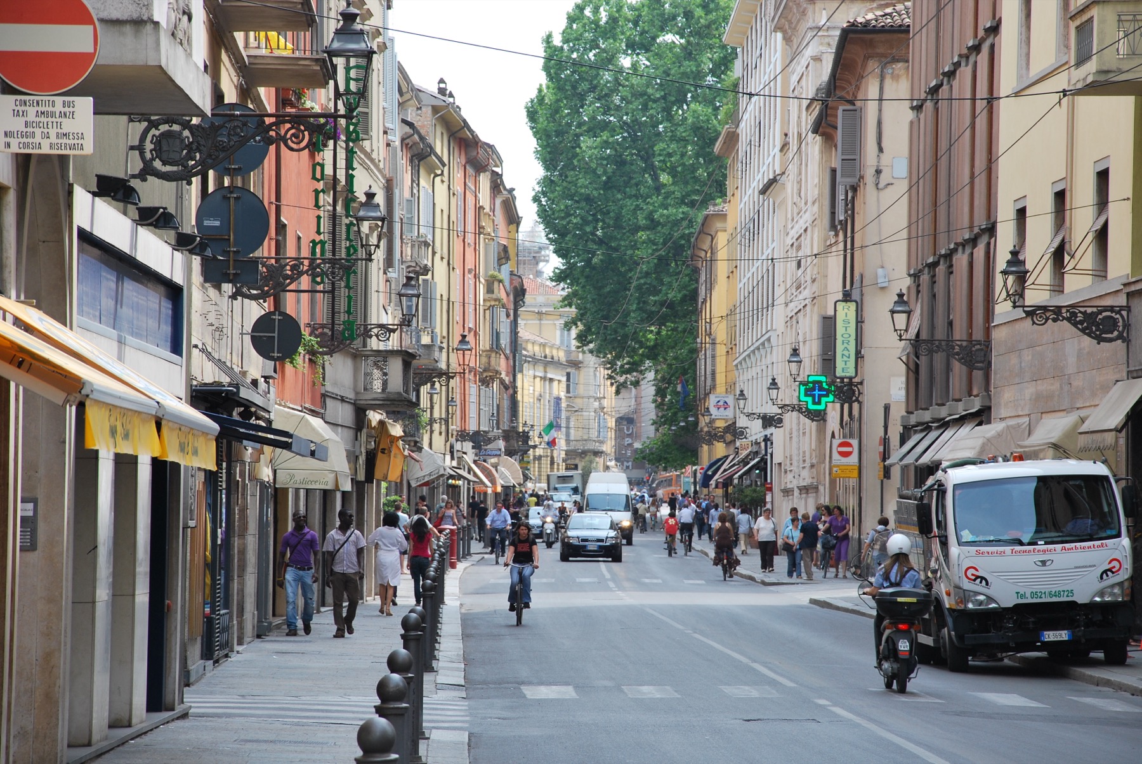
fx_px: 5002
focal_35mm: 158
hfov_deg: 13.0
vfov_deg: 8.7
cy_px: 382
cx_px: 571
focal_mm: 105
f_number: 10
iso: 200
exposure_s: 1/160
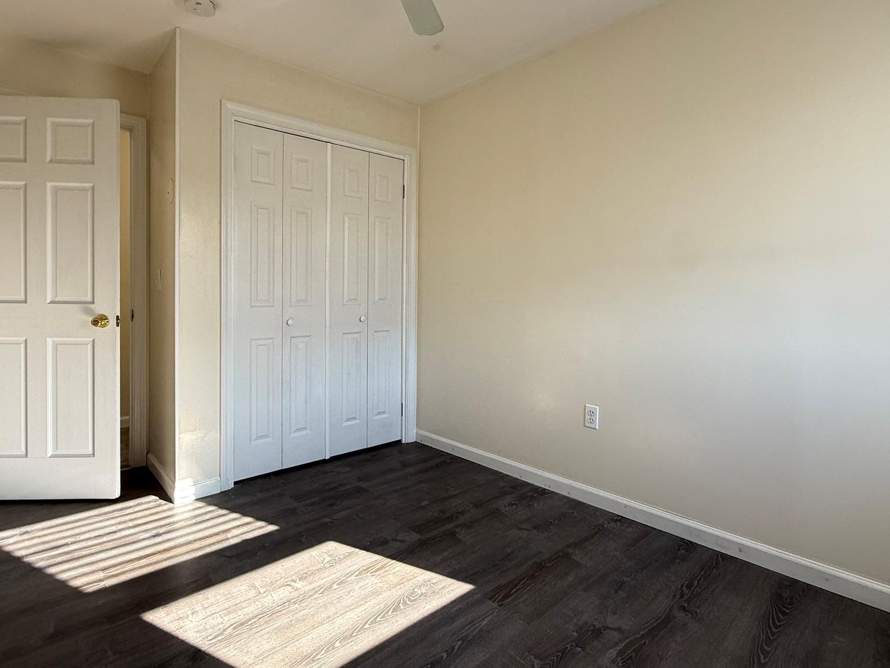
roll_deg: -0.7
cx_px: 432
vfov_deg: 68.5
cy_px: 296
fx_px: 489
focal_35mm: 19
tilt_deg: -0.7
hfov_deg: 84.6
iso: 64
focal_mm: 2.22
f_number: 2.2
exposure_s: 1/99
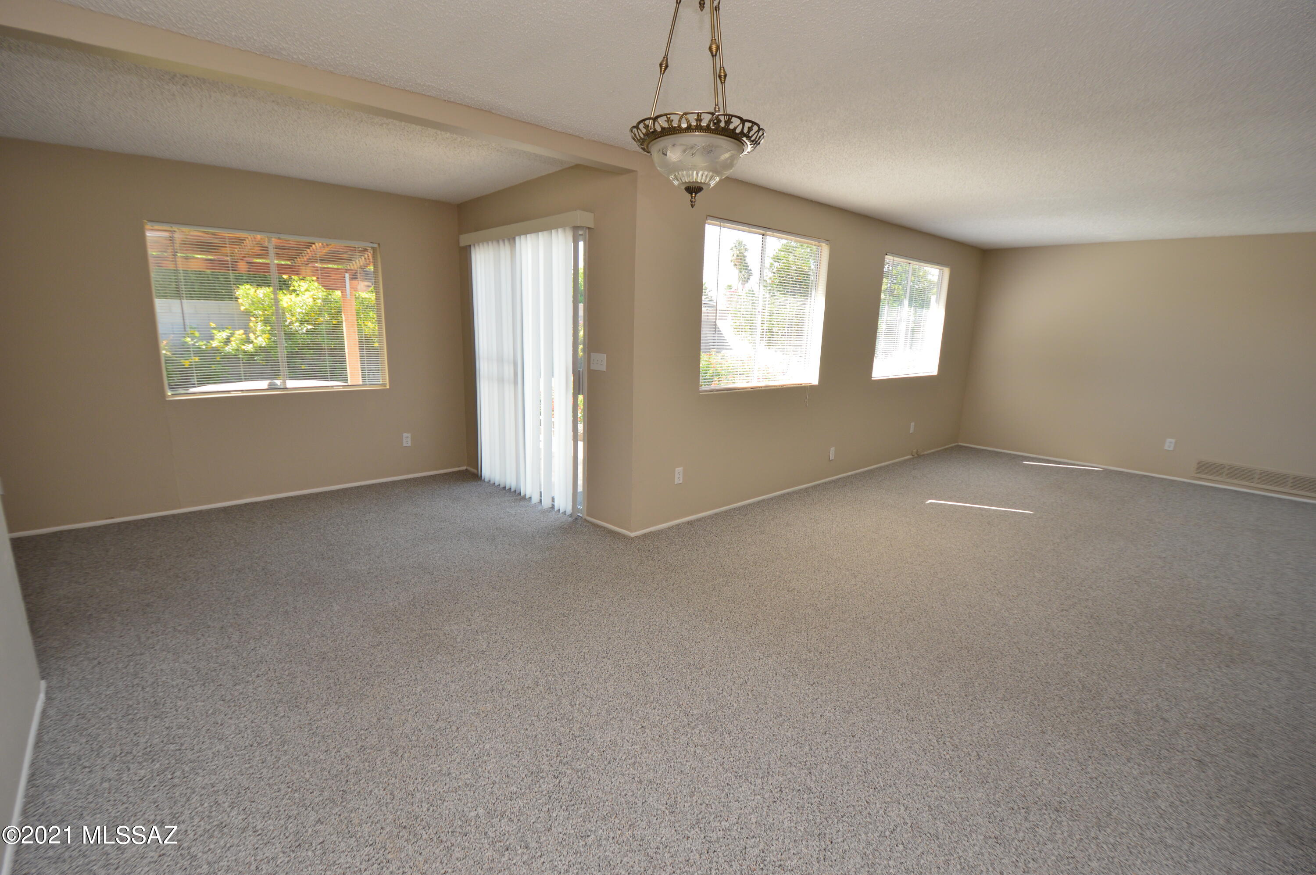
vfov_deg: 77.2
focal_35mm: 15
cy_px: 438
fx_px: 548
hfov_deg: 100.4
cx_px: 658
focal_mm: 10
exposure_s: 1/100
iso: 125
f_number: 5
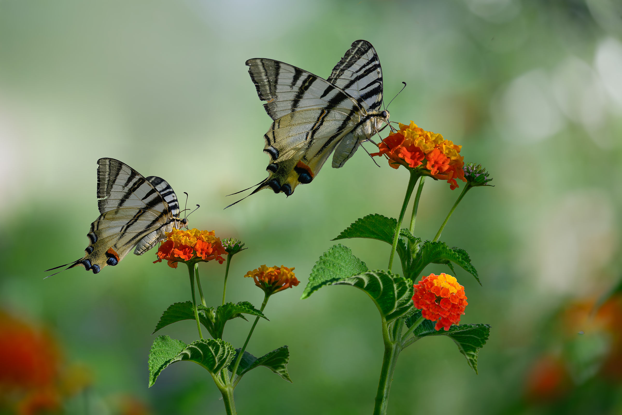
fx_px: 1814
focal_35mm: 105
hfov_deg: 19.5
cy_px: 208
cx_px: 311
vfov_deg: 13.0
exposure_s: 1/1600
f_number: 6.3
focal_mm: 105
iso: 360
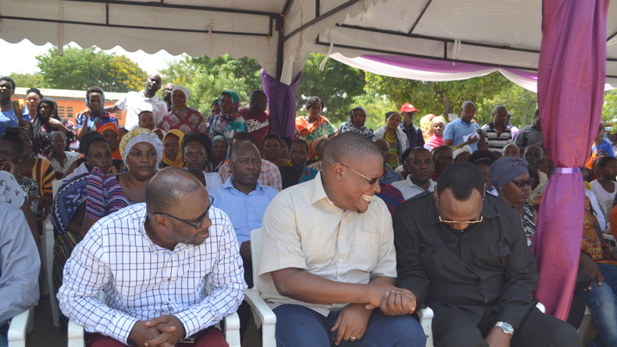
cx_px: 308
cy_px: 202
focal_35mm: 35
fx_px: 573
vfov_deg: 33.7
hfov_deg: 56.6
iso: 100
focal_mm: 22
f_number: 5
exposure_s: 1/200
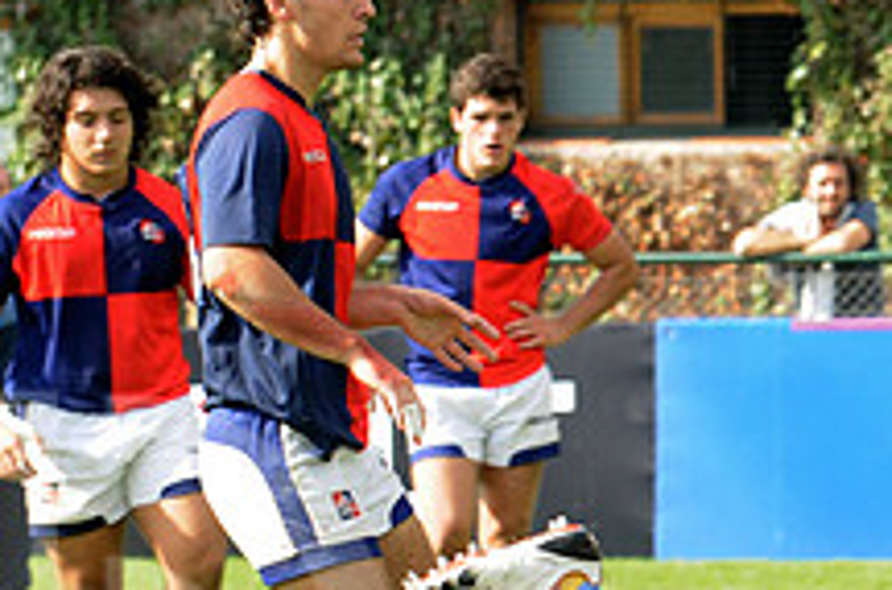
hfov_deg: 4.1
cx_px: 809
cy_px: 699
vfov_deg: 2.7
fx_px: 12469
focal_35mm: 504
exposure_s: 1/500
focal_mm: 125
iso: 500
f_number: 5.6
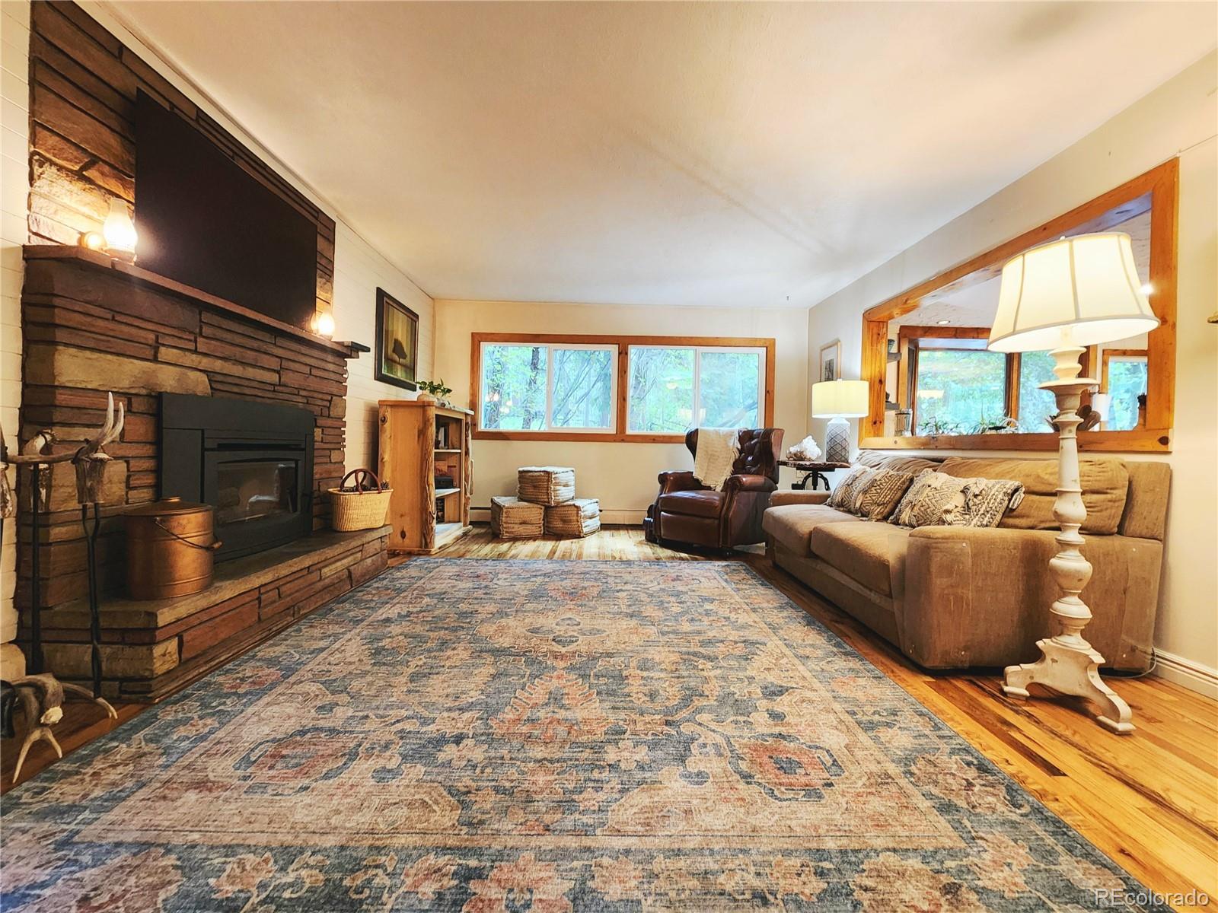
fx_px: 457
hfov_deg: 106.2
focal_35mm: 13
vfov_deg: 89.9
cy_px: 456
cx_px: 609
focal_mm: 2.2
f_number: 2.2
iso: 400
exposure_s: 1/30
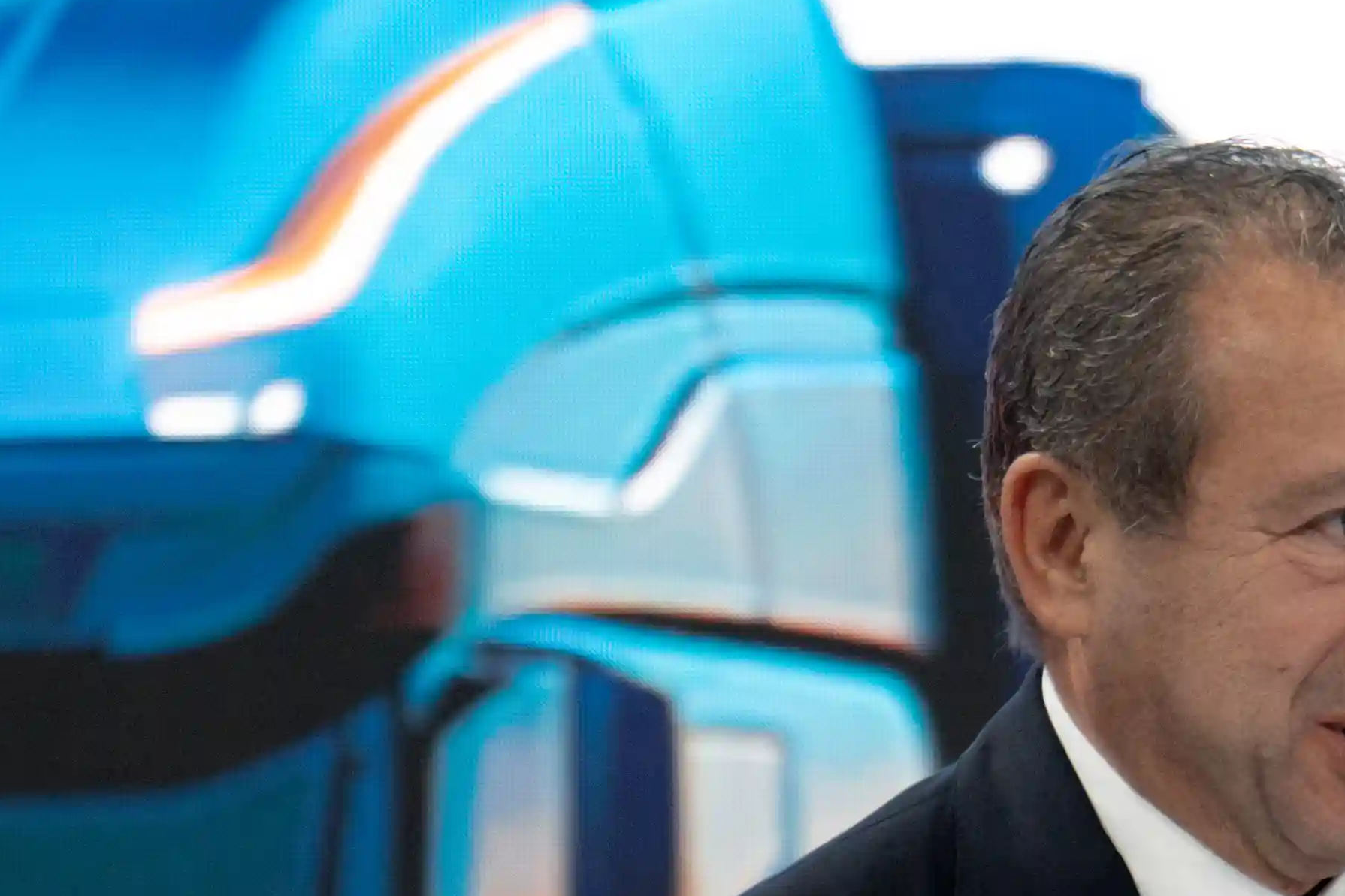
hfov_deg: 2.6
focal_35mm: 783
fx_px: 29249
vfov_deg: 1.8
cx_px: 1563
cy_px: 1222
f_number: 2.8
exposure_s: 1/160
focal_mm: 200
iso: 1000
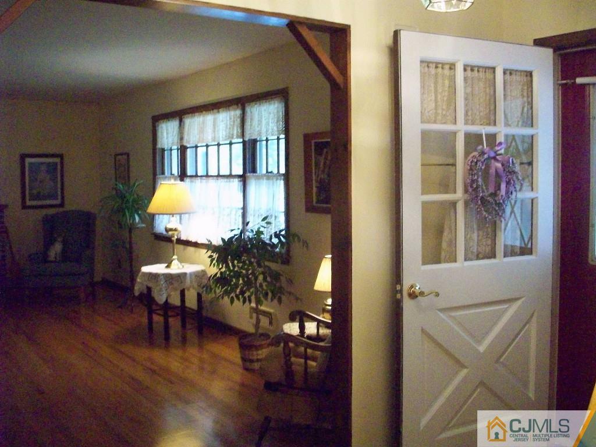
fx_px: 637
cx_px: 298
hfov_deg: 50.1
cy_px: 224
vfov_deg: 38.7
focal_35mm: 37
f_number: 2.8
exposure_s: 1/64
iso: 763
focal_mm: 6.2
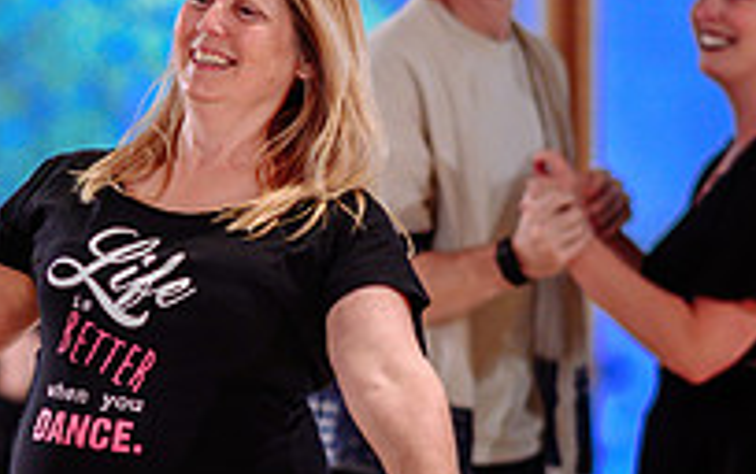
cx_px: 160
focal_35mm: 333
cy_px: 431
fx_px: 6869
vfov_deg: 4.0
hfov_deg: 6.3
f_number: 1.4
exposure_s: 1/500
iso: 1000
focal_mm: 105
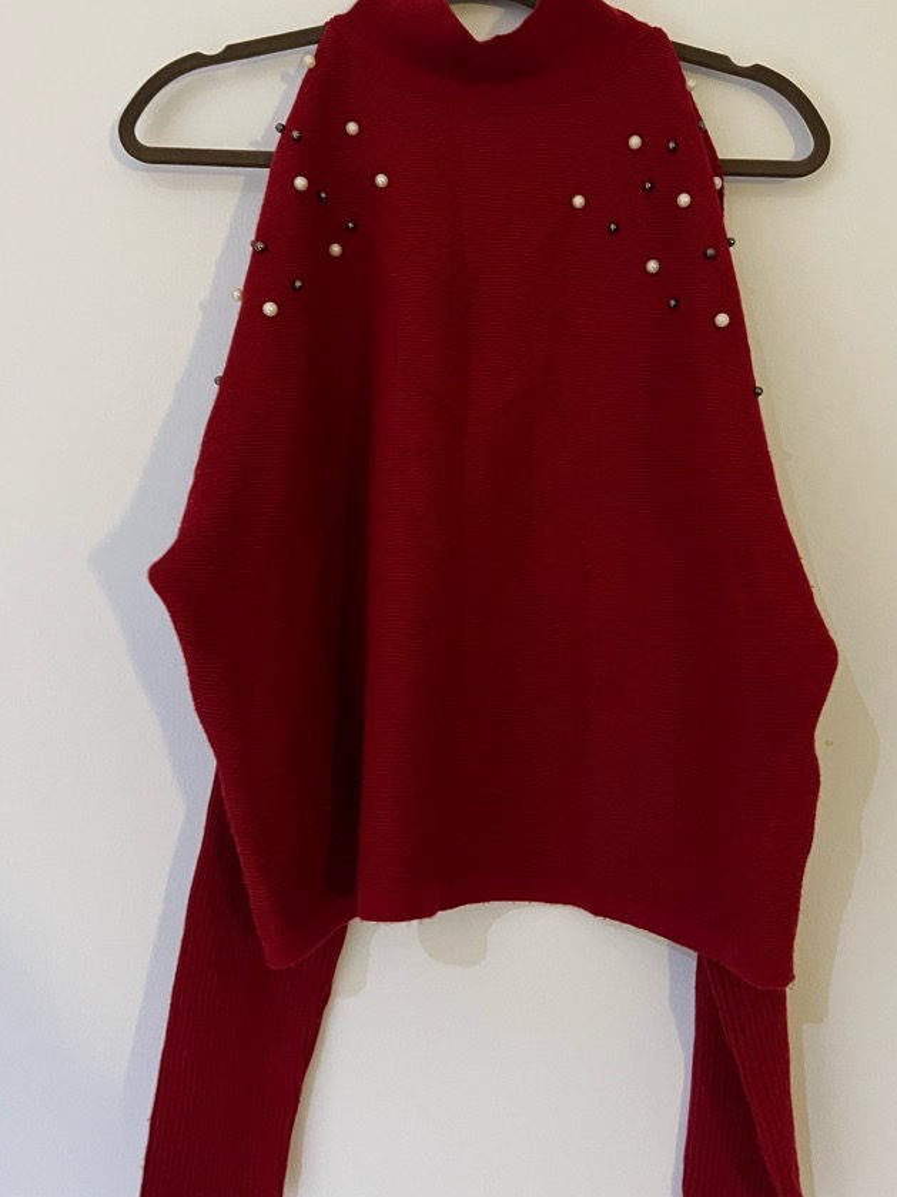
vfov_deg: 58.2
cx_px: 523
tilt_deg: +6.7
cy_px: 519
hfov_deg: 45.3
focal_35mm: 31
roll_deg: -0.5
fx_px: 1071
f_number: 1.5
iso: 640
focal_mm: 5.7
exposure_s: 1/34
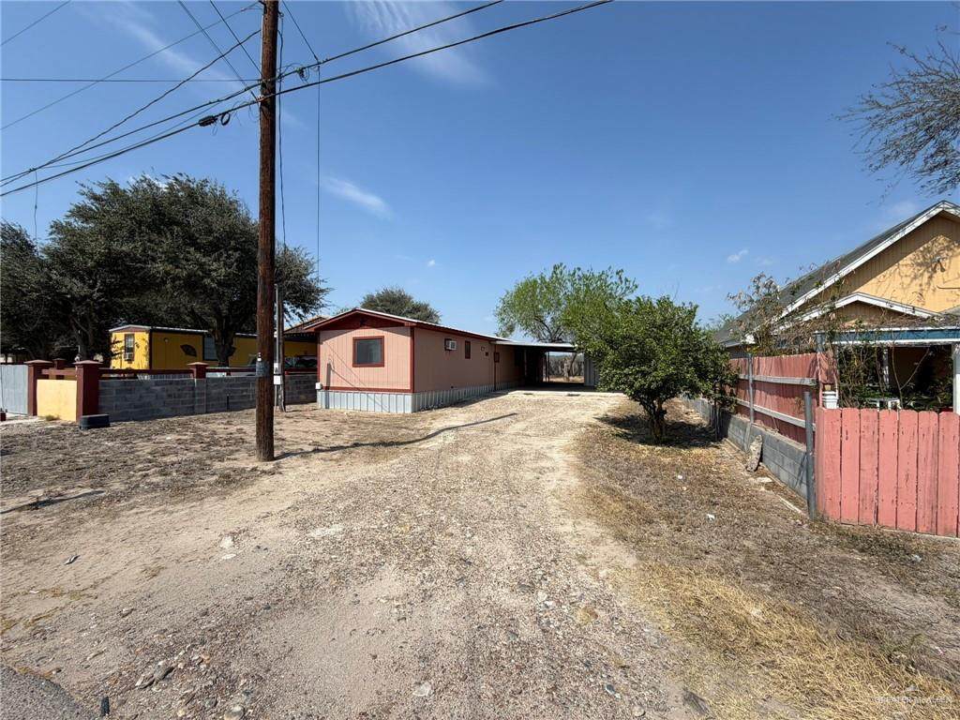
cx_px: 480
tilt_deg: +0.6
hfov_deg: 102.1
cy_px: 360
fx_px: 388
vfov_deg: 85.7
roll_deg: +0.1
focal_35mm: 14
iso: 20
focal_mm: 2.22
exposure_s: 1/1235
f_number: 2.2
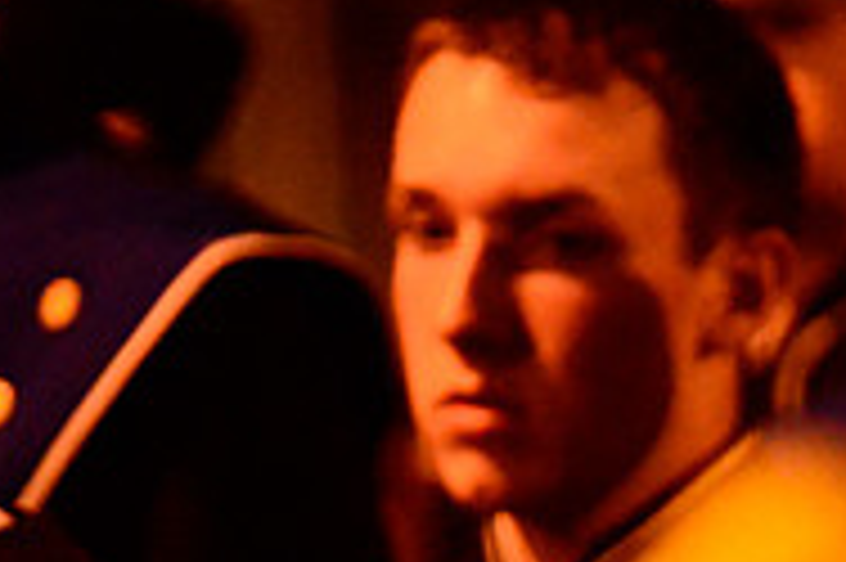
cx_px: 1206
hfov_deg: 2.2
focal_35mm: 925
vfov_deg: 1.5
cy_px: 656
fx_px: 21718
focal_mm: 200
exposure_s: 1/30
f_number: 2.8
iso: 6400
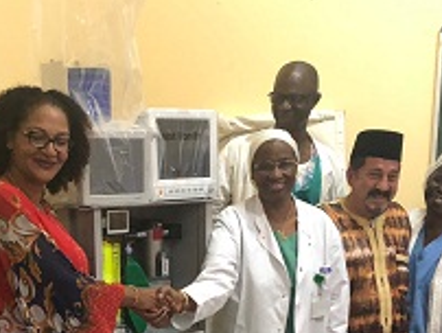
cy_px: 375
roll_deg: +1.9
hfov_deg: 29.5
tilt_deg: -14.0
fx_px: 831
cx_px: 136
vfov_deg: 21.4
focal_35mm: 65
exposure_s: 1/4
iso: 100
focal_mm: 4
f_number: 1.8
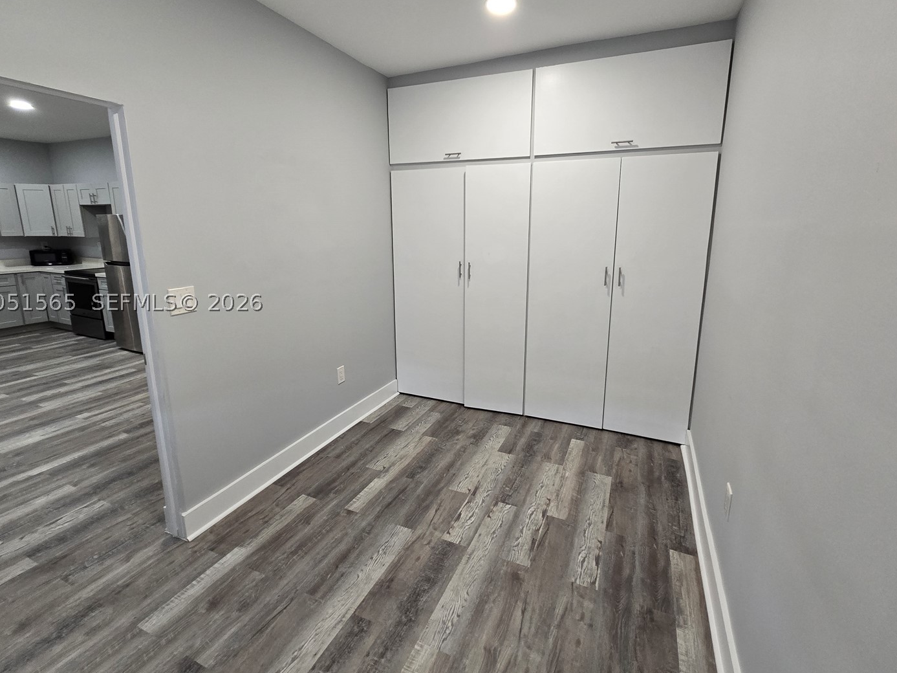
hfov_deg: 98.2
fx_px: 389
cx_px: 460
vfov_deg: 81.5
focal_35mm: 15
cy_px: 302
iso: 200
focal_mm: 2.2
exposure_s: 1/60
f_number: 2.2
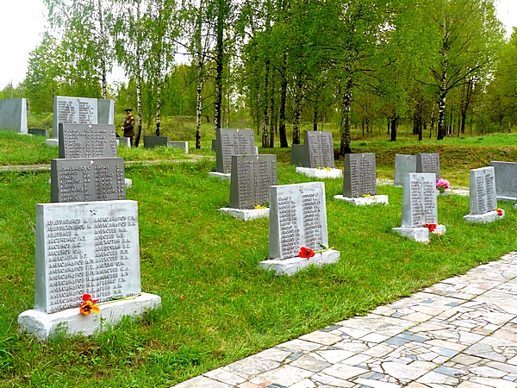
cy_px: 194
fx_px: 702
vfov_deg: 30.9
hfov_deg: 40.4
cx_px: 258
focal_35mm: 47
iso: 100
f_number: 4
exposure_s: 1/160
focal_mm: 7.9
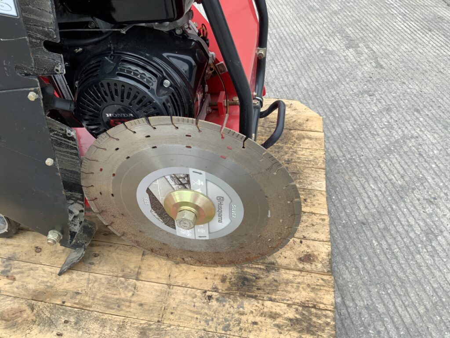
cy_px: 169
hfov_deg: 61.7
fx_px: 377
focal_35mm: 29
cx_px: 225
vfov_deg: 48.2
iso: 16
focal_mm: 3
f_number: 1.8
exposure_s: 1/138
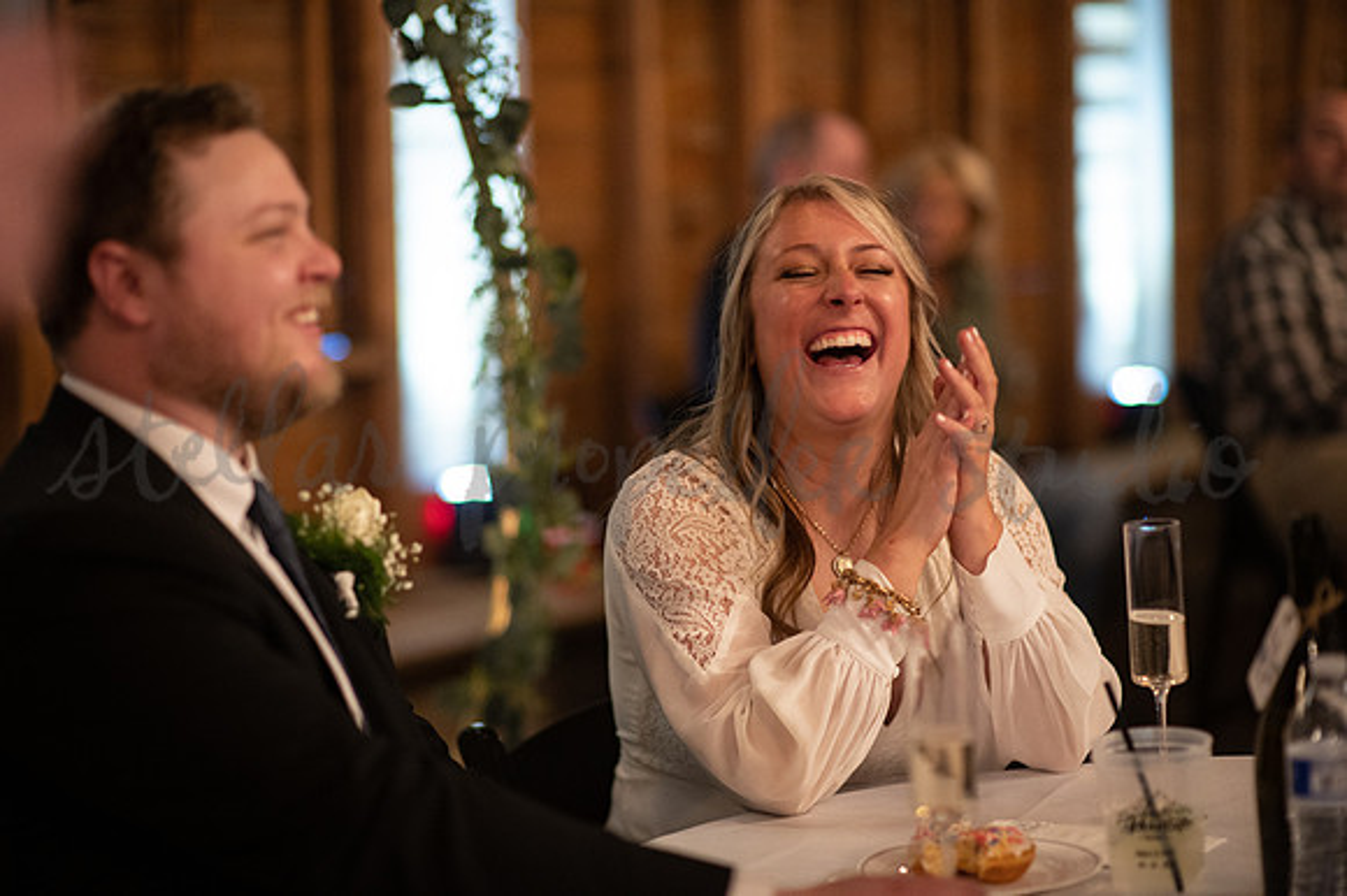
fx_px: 3178
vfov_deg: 16.1
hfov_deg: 23.9
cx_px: 674
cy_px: 448
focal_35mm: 85
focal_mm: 85
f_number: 1.4
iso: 2500
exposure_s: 1/200
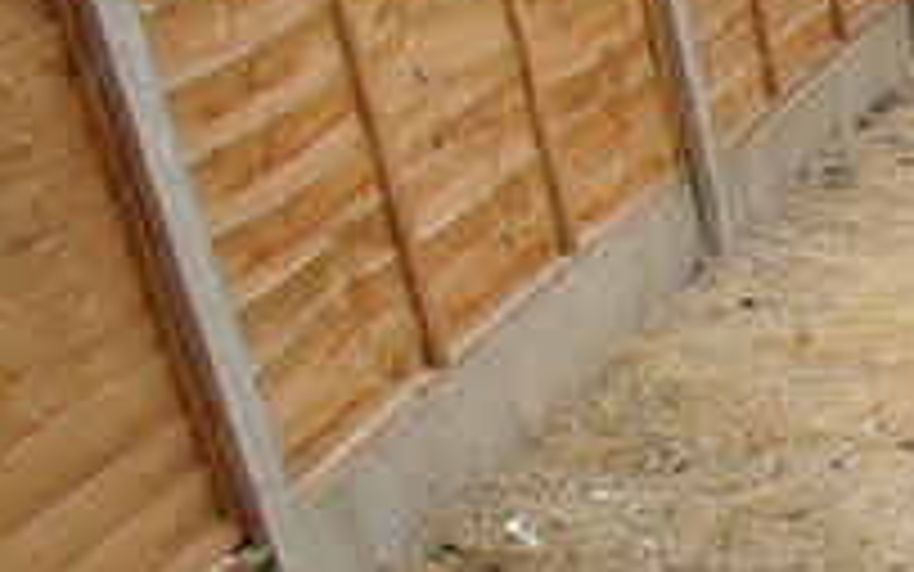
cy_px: 455
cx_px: 1436
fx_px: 1919
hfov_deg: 21.6
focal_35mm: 77
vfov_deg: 16.8
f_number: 10
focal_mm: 10
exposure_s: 1/125
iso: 200
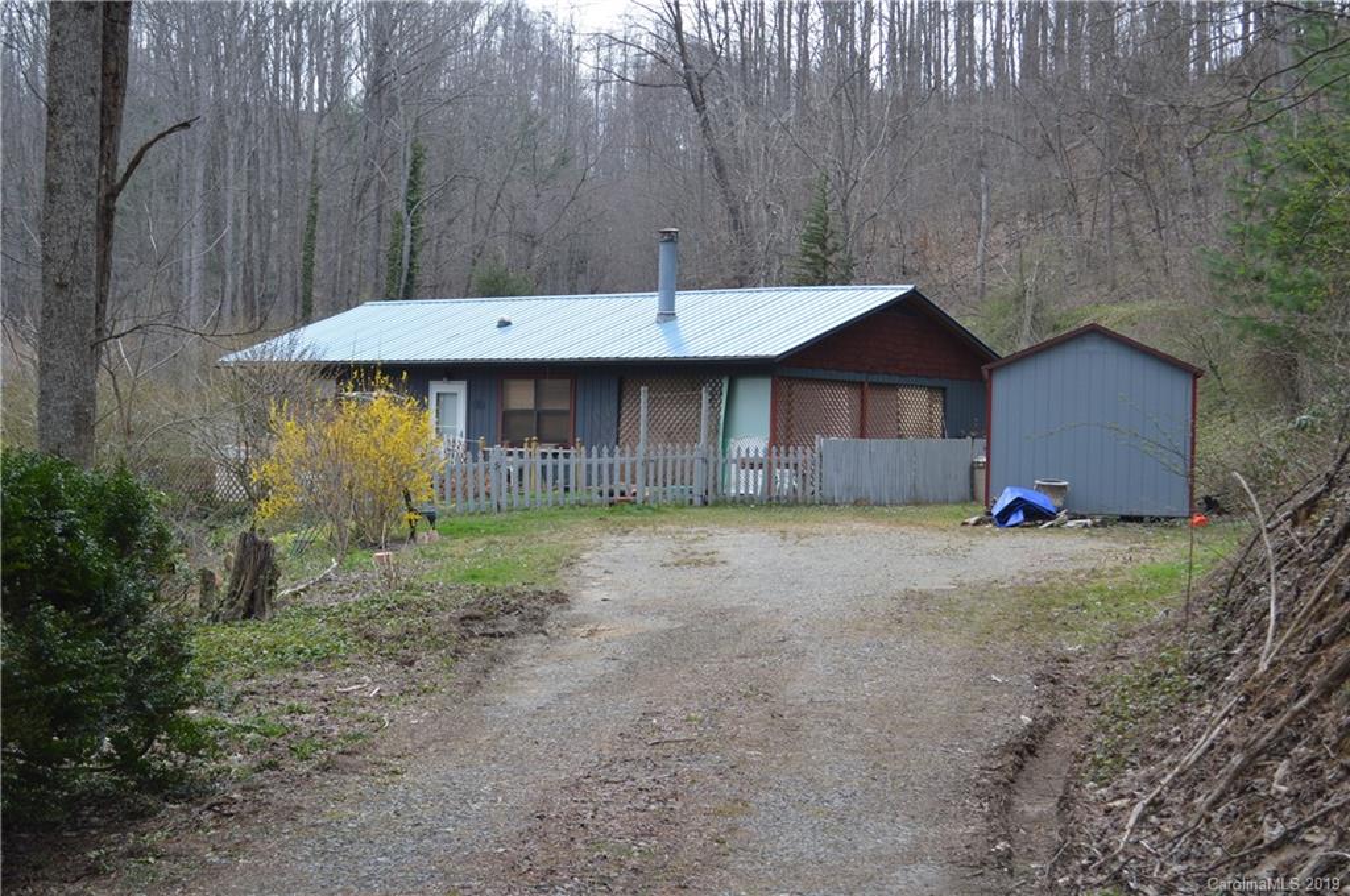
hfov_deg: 35.1
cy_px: 448
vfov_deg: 23.7
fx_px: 2135
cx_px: 675
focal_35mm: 57
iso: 180
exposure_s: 1/125
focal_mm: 38
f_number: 5.6
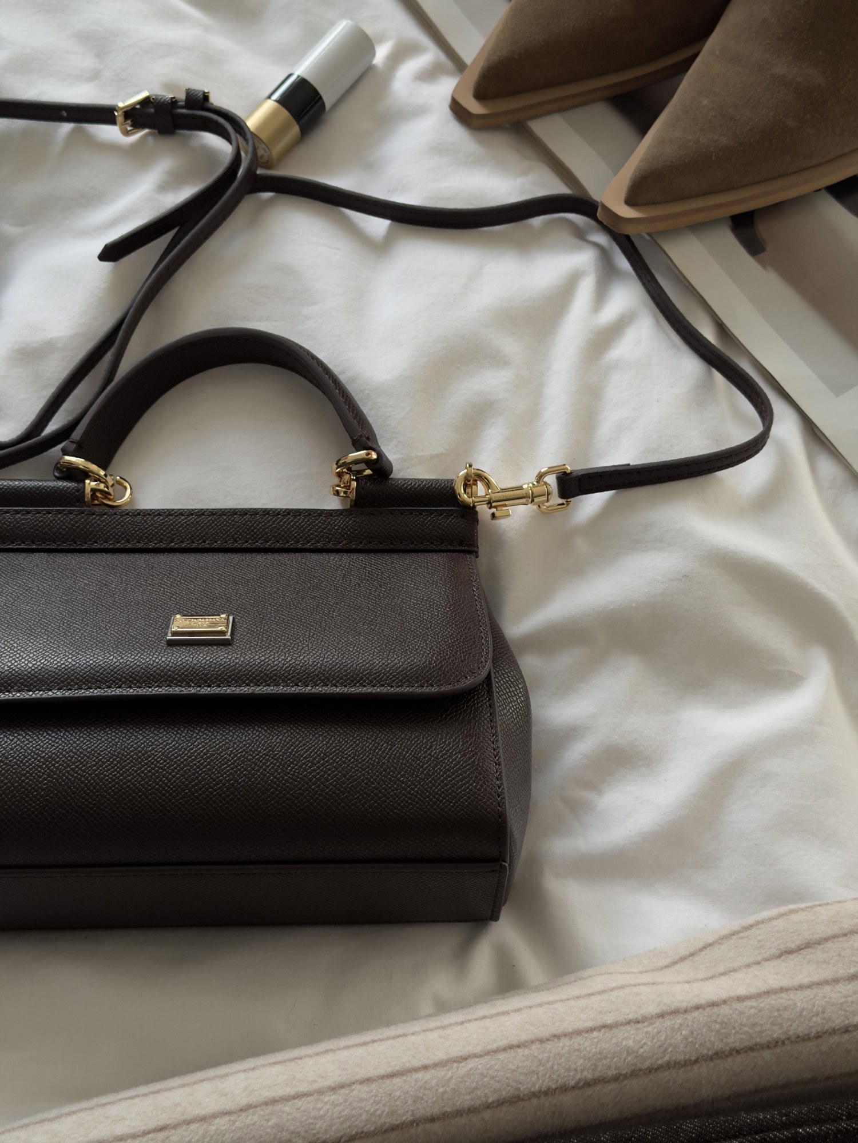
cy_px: 572
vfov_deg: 39.7
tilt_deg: -64.5
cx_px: 429
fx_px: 1586
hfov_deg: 30.3
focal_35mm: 48
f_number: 1.78
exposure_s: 1/437
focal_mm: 6.76
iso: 64
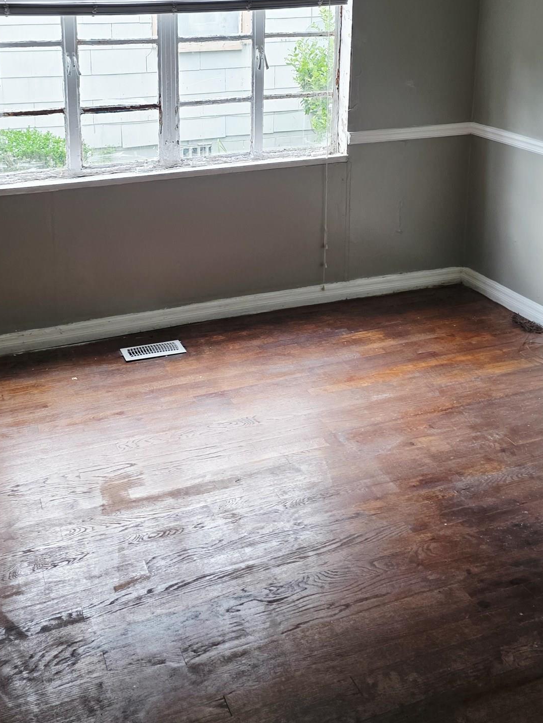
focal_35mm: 37
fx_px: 774
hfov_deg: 38.4
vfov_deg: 47.9
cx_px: 197
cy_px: 168
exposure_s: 1/120
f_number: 1.7
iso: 200
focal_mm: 6.3
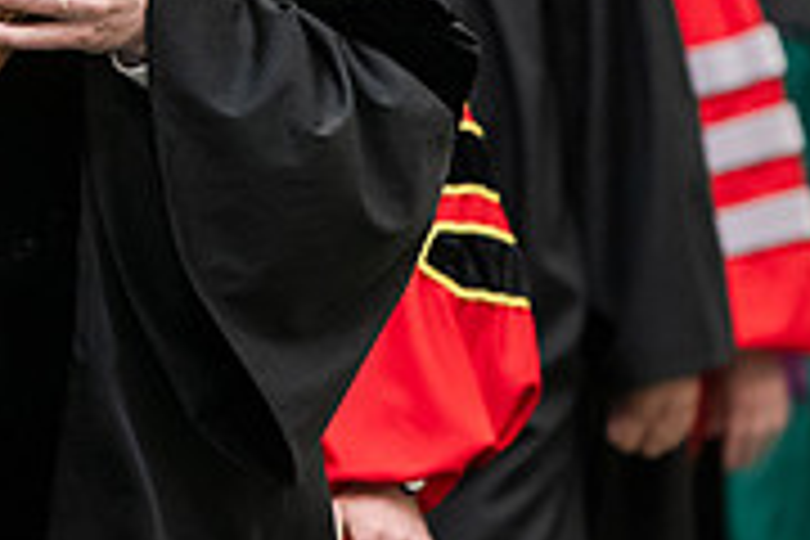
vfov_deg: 2.8
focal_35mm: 482
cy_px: -236
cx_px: 76
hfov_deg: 4.3
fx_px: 10844
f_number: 3.5
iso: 2500
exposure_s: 1/200
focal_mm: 150
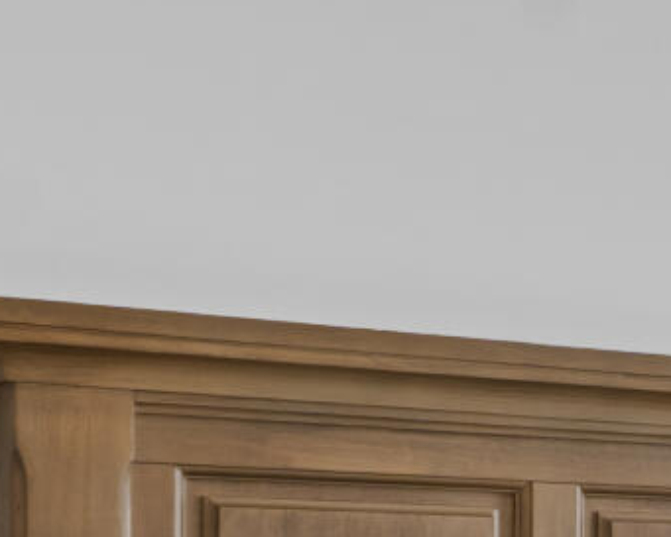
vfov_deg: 11.3
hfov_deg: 10.6
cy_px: 793
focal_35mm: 132
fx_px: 2622
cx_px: 1948
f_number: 8
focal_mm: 16
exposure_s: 1/3
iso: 200
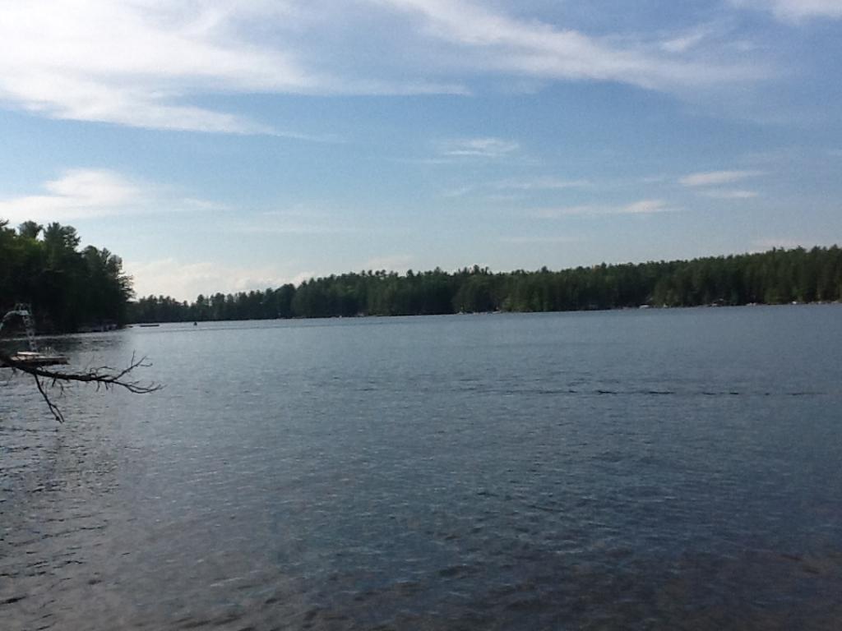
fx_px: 1070
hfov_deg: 42.9
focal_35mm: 44
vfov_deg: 32.9
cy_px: 316
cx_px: 421
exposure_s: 1/2232
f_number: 2.4
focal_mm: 2.03
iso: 40
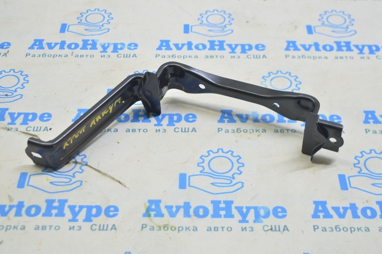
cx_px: 191
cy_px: 127
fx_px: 636
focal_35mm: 60
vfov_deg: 22.6
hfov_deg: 33.4
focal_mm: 40
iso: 400
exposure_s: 1/20
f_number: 5.6
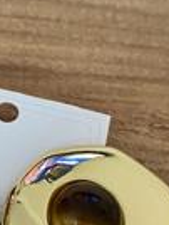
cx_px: -10
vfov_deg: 24.9
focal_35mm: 77
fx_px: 500
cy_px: 174
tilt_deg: -57.1
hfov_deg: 18.6
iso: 500
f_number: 1.8
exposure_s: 1/33
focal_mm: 4.25
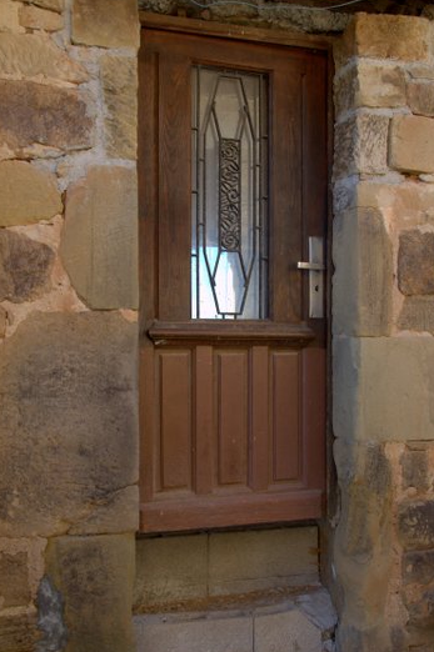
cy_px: 347
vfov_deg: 48.5
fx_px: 725
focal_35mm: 40
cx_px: 228
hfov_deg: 33.3
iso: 400
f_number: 7.1
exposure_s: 1/125
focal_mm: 24
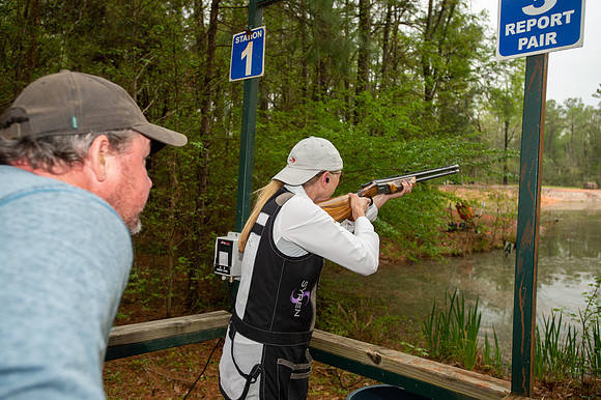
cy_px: 200
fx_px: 501
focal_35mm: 30
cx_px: 300
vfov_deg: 43.6
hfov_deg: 62.0
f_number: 5
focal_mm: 30
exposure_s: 1/125
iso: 125
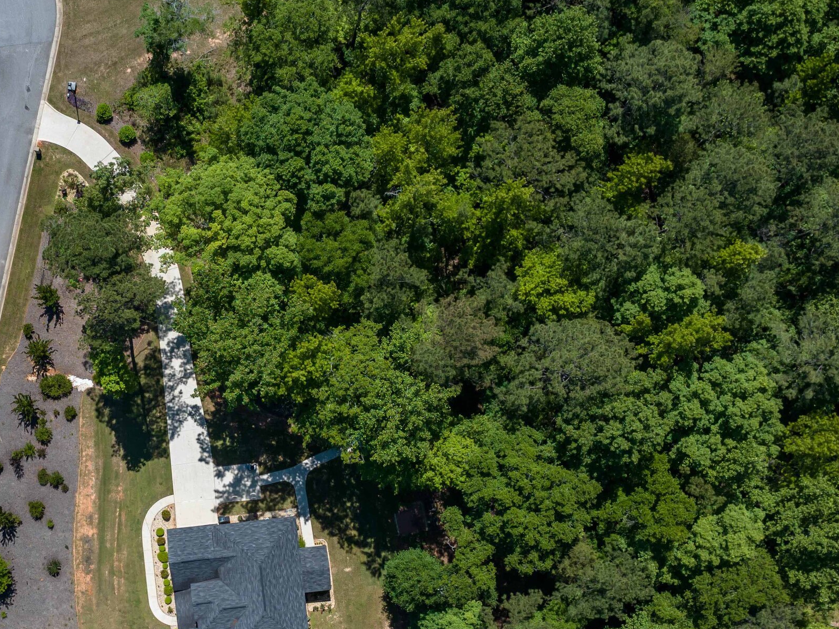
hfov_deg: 40.2
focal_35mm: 46
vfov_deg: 31.1
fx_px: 1115
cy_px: 446
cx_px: 219
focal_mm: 12.29
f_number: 2.8
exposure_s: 1/200
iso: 100
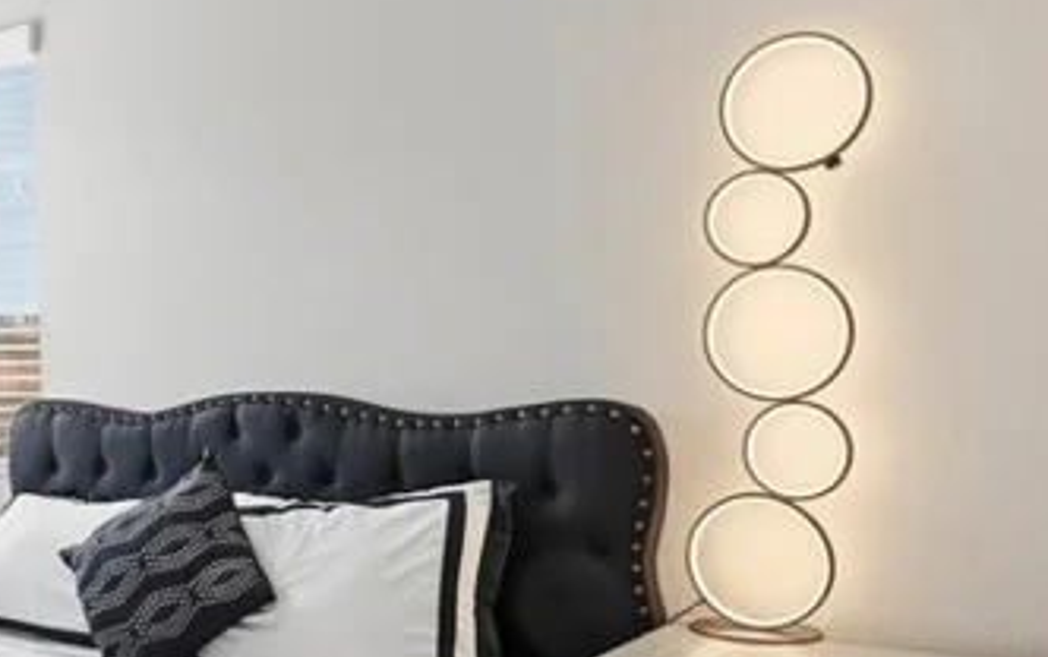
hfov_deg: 41.6
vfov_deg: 29.2
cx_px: 101
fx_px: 1258
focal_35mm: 44
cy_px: 371
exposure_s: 1/640
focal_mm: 14
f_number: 9
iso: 500
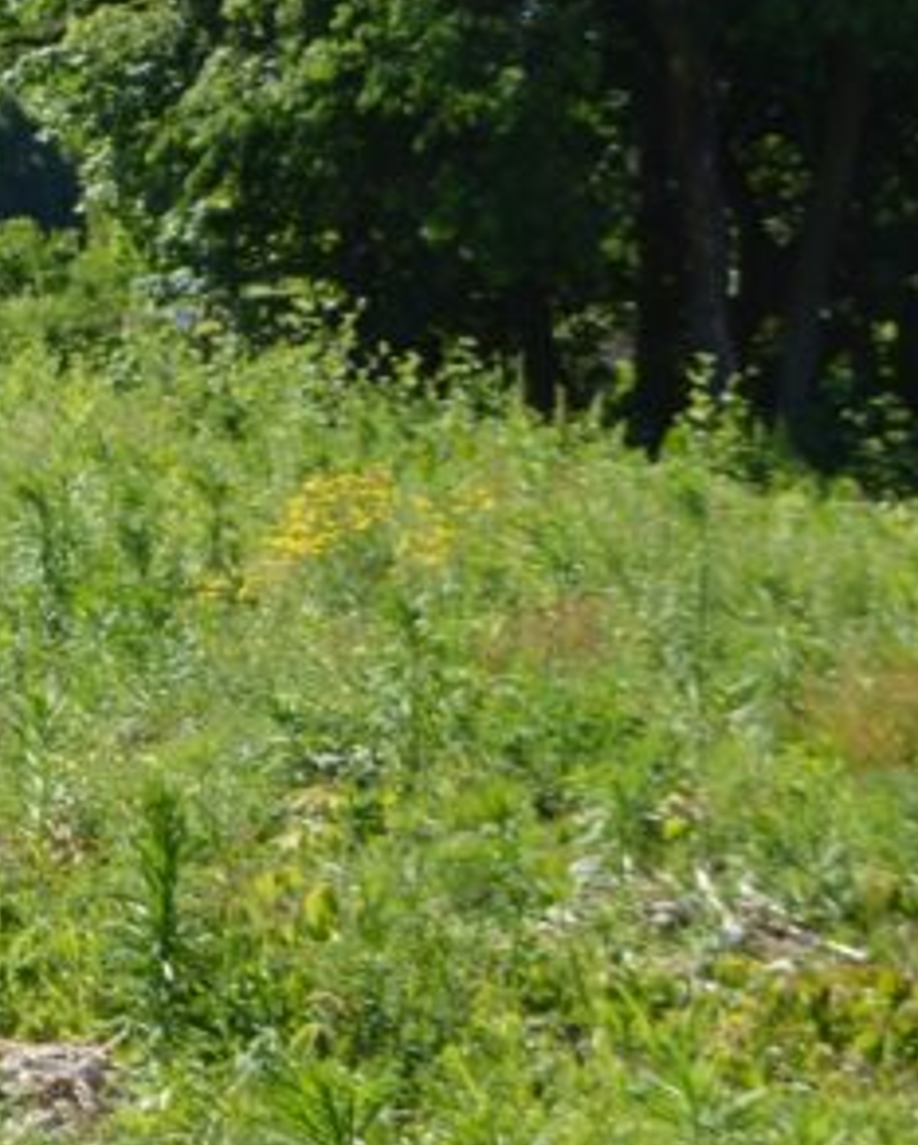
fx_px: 3528
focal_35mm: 104
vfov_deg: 18.4
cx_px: -734
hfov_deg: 13.3
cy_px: 392
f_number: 7.1
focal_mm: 18
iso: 100
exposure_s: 1/200
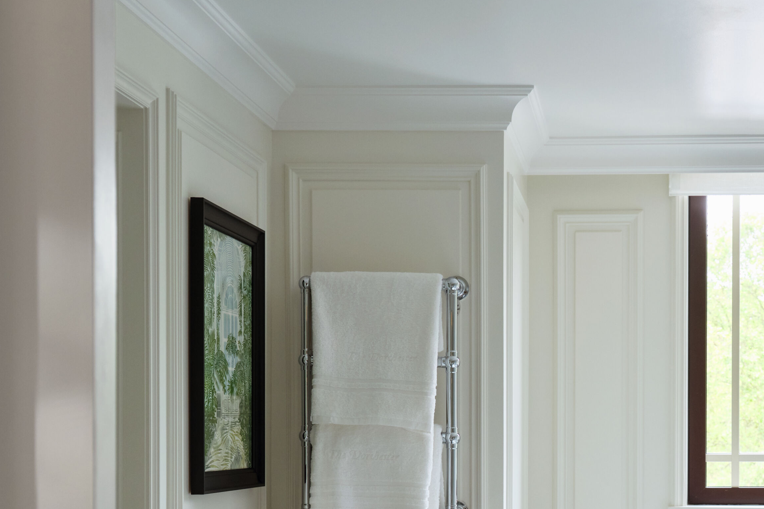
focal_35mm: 63
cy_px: 552
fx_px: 1337
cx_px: 659
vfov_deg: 20.6
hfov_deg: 30.7
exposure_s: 1/25
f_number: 8
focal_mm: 35.6
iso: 400
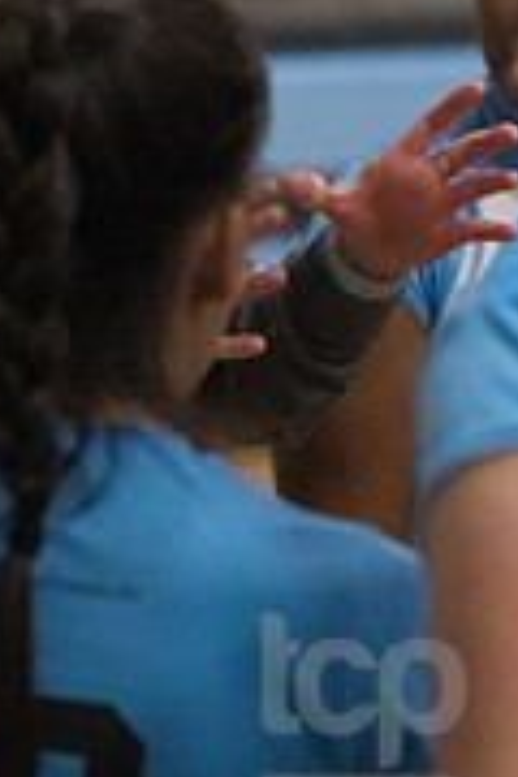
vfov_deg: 6.6
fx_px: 6733
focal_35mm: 312
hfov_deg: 4.4
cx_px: -112
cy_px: 263
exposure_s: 1/800
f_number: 4.5
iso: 8000
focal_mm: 125
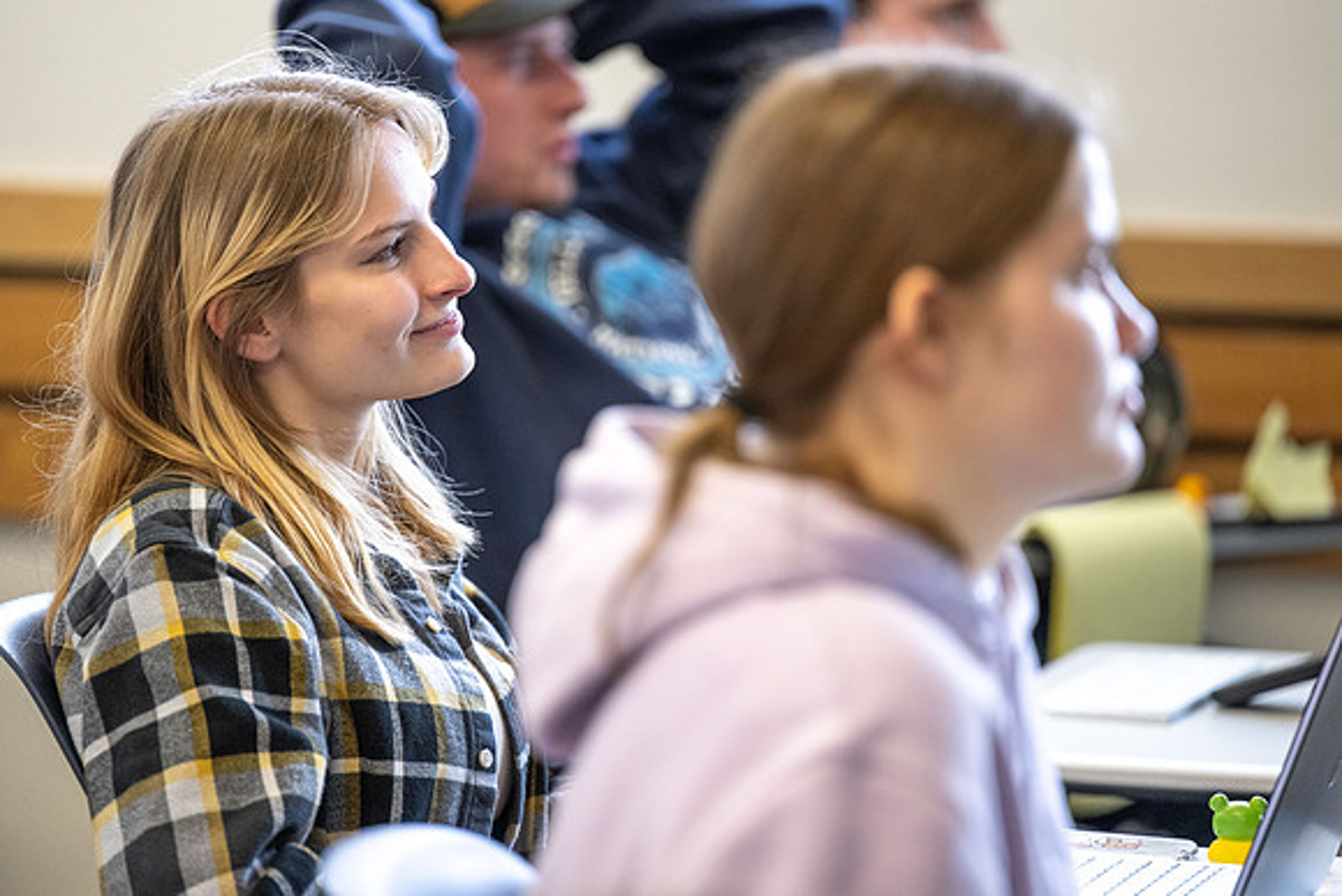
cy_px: 448
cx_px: 671
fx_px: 7457
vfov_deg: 6.9
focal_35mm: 200
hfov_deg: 10.3
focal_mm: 200
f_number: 2.8
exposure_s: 1/200
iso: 2000
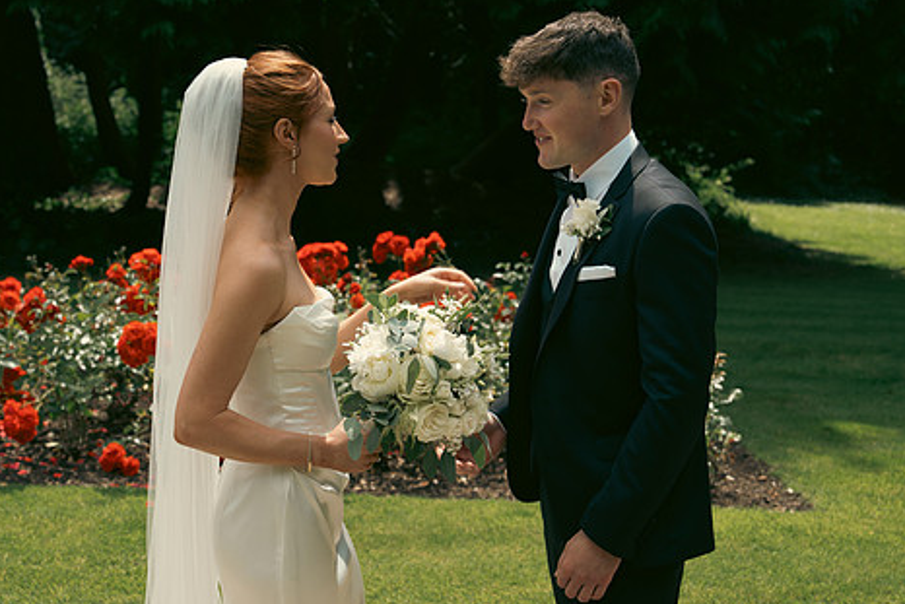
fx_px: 1660
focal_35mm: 66
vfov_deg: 20.6
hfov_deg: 30.5
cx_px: 398
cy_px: 335
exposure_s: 1/160
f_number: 5
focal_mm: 53
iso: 50
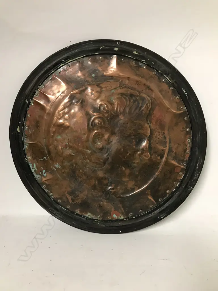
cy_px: 146
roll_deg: -0.3
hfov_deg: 49.7
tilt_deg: -15.7
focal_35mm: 28
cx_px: 109
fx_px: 235
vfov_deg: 63.4
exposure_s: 1/17
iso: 50
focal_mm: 3.99
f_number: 1.8
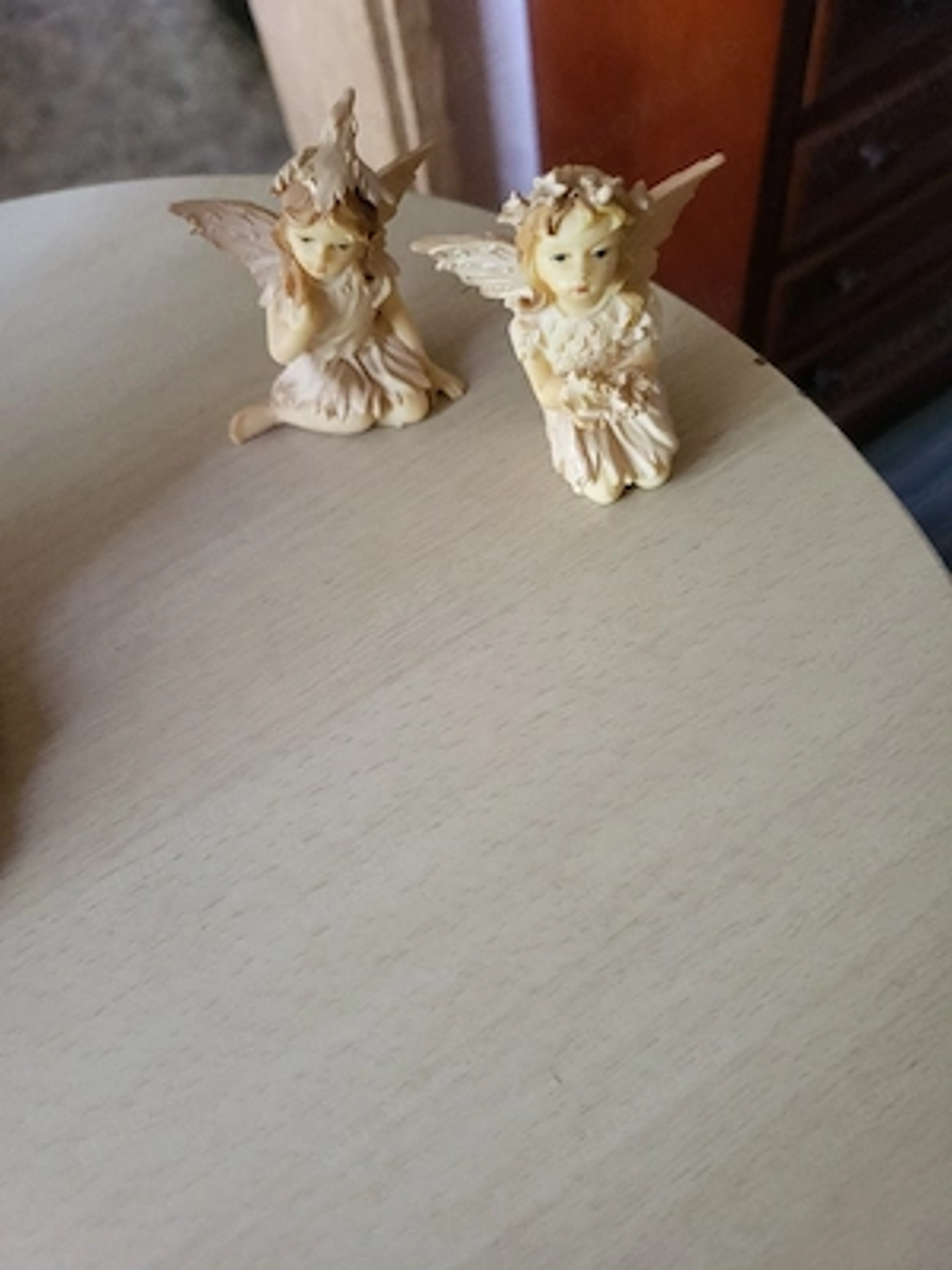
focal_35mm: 26
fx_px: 953
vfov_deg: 67.3
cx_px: 476
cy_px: 635
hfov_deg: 53.1
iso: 640
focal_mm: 5.4
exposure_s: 1/50.3
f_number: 1.8
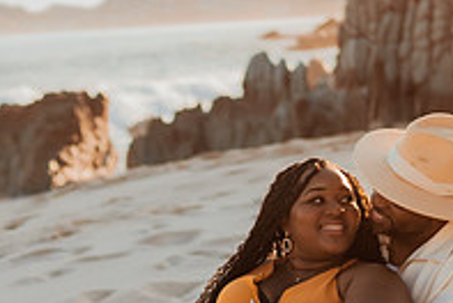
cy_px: 364
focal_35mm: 103
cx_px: 32
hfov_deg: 19.4
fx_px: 1298
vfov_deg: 13.0
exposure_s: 1/1600
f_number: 1.8
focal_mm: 35
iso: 100
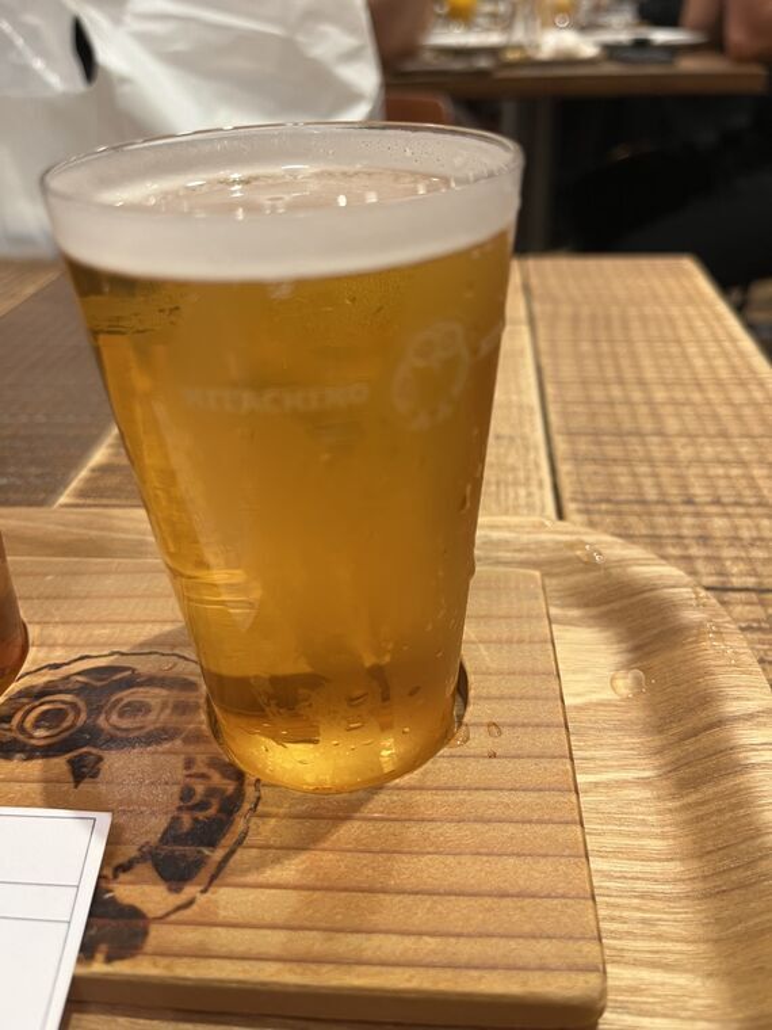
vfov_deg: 67.3
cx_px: 386
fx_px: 773
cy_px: 515
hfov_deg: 53.1
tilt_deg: -34.5
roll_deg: +1.9
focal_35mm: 26
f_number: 1.6
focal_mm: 5.1
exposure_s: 1/50
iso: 64
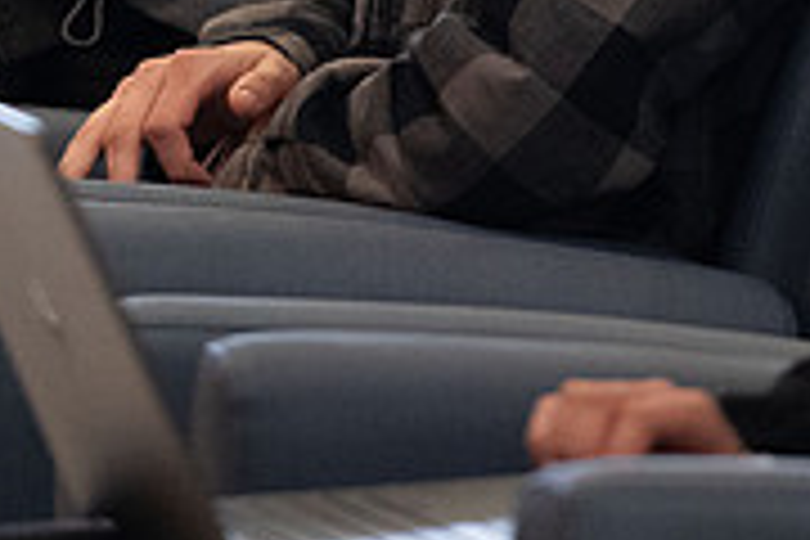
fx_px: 20608
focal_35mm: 916
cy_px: -419
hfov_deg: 2.3
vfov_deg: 1.5
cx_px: 325
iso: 1250
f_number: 2.8
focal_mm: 200
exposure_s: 1/200
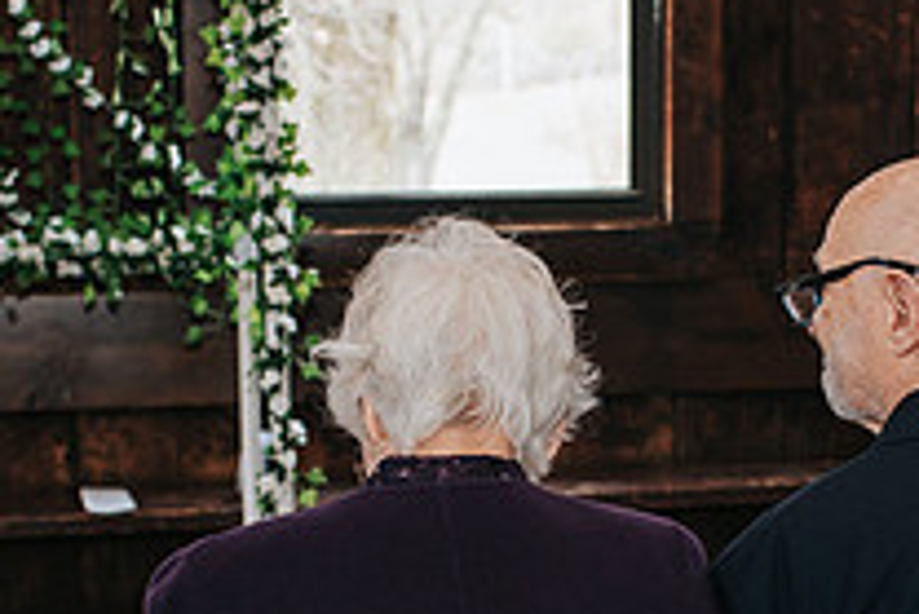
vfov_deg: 12.5
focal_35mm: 109
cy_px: 543
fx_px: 2784
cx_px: 563
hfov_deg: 18.7
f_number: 3.2
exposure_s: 1/200
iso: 1000
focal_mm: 35
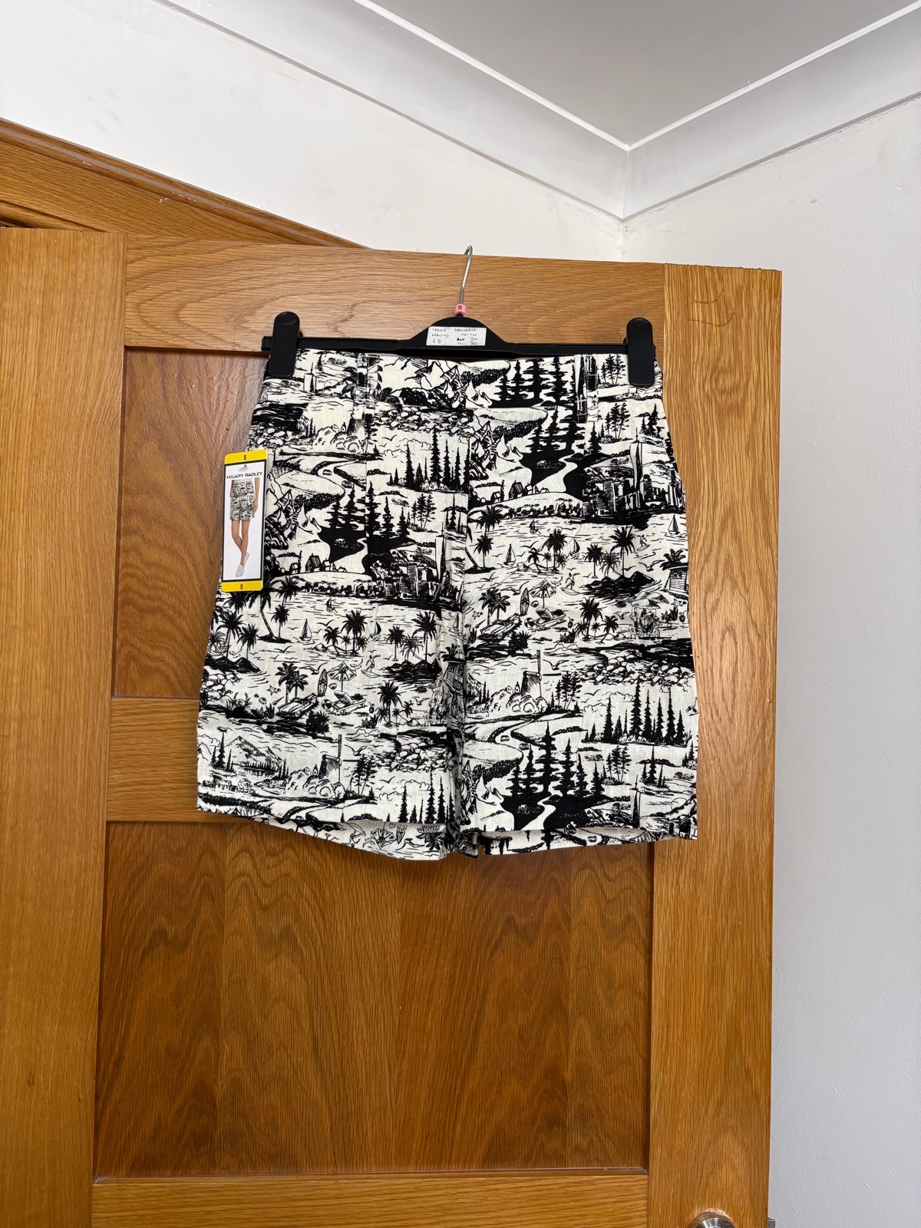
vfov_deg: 67.3
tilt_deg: +2.8
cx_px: 460
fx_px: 922
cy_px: 614
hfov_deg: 53.1
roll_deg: -1.7
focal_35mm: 26
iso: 125
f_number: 1.6
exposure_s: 1/60
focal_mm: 5.96
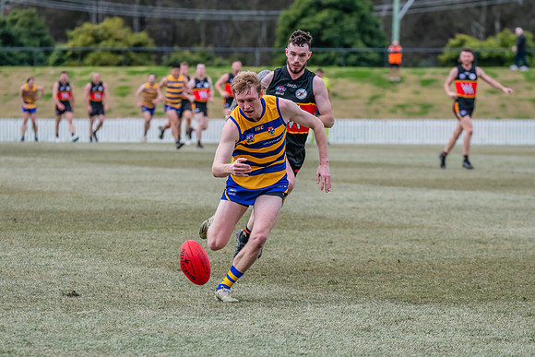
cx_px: 264
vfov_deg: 5.8
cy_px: 176
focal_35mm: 238
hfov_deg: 8.7
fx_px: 3533
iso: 800
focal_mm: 220
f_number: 7.1
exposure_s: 1/1600
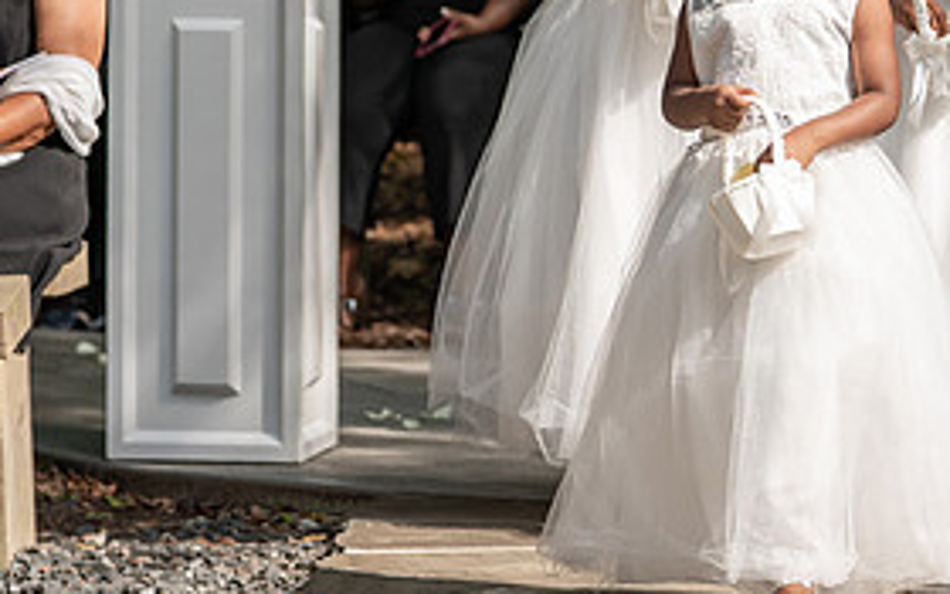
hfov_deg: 10.2
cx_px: 814
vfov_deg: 6.4
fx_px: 5308
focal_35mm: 205
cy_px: 55
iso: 200
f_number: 4
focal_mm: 94
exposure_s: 1/640
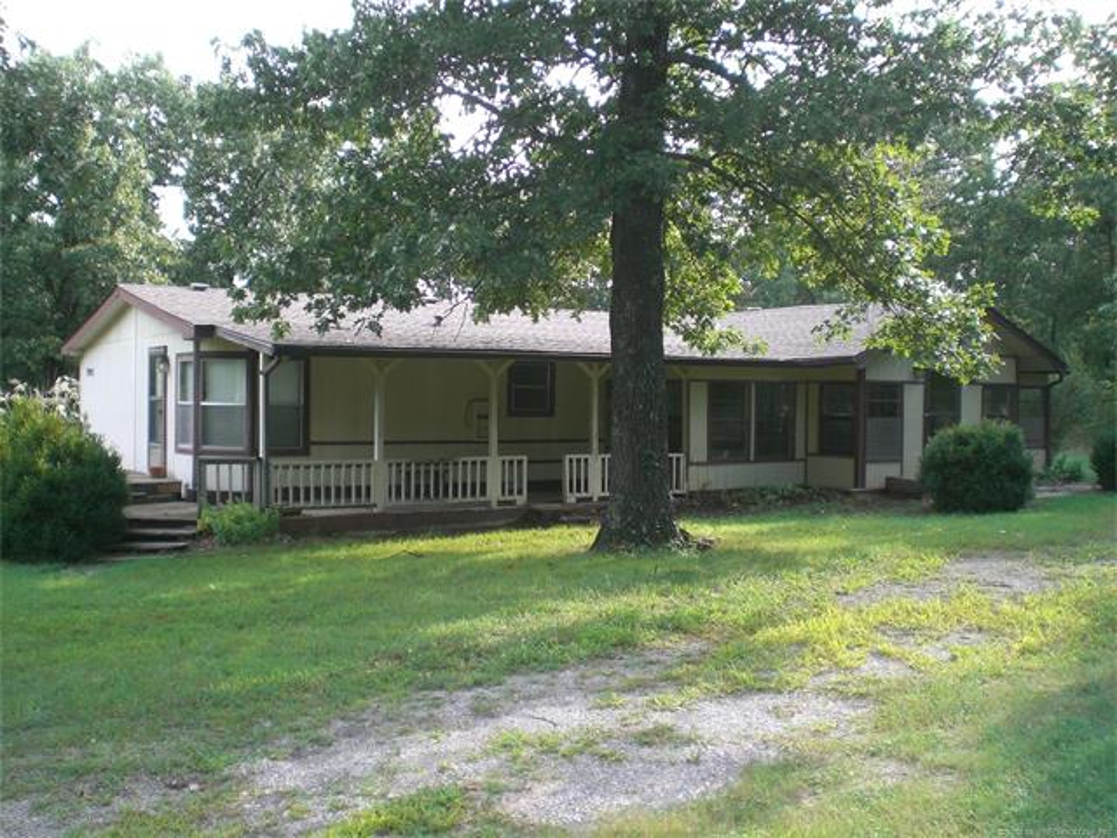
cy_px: 419
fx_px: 1226
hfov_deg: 49.0
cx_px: 558
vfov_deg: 37.7
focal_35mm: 38
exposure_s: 1/100
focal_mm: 6.3
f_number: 3.1
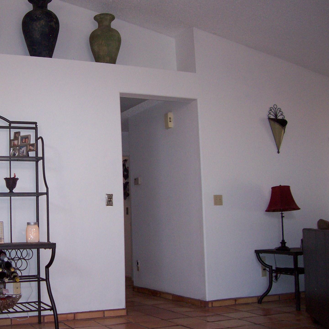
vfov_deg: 35.3
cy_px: 174
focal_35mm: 48
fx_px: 516
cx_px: 81
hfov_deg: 34.6
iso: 140
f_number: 2.7
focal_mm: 5.6
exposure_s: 1/112
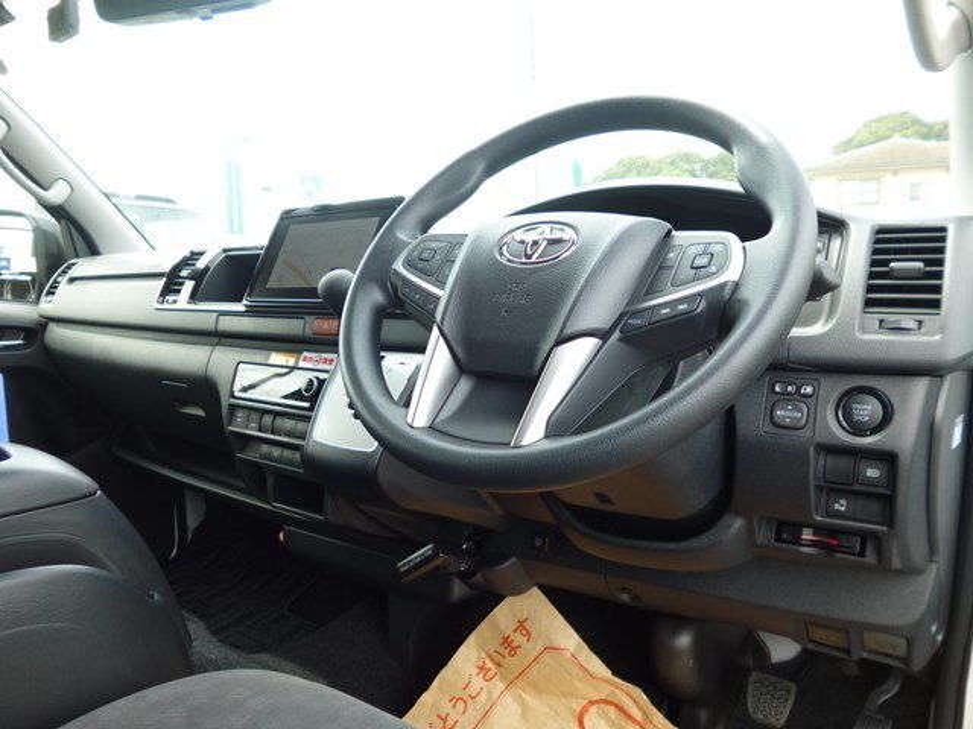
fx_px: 675
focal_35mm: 24
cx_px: 486
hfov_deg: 71.6
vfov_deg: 56.8
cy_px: 364
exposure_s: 1/125
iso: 100
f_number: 2.8
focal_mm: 4.3
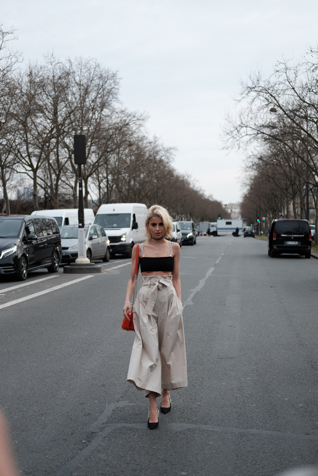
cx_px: 159
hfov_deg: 25.5
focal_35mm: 53
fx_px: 702
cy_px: 238
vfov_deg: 37.5
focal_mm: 35
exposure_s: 1/2000
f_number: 2
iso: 200
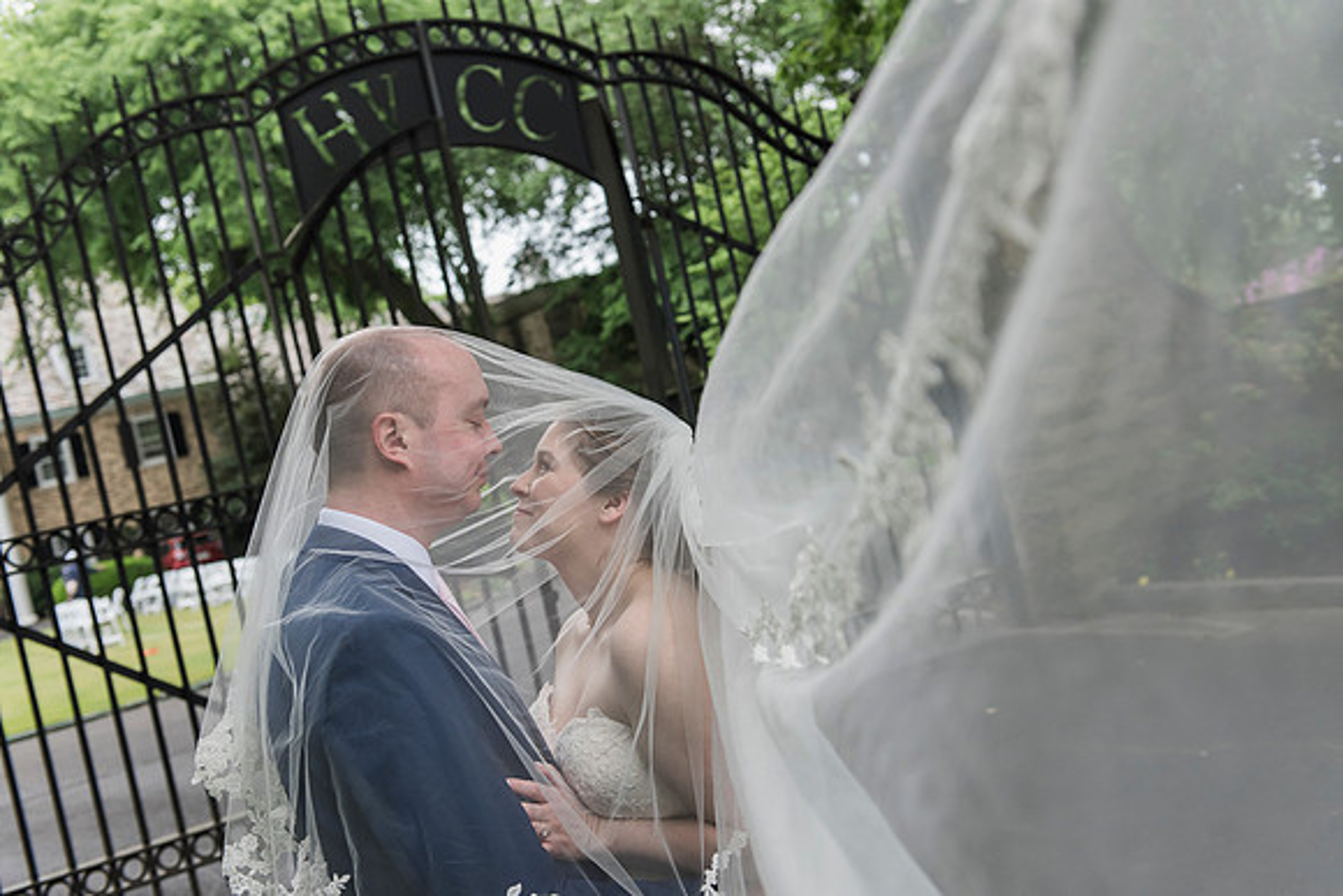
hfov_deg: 46.4
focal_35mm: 42
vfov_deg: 31.9
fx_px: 1567
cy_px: 448
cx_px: 672
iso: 800
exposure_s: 1/640
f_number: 4
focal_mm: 42
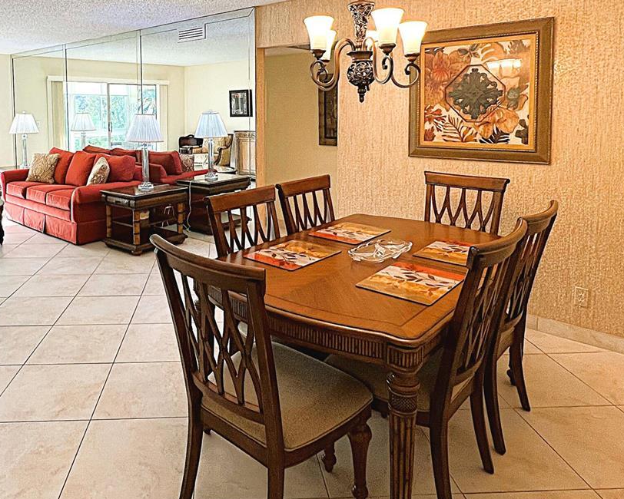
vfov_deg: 54.8
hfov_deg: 67.2
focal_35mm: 25
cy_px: 140
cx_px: 240
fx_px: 462
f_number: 1.8
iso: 80
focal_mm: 1.57
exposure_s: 1/120
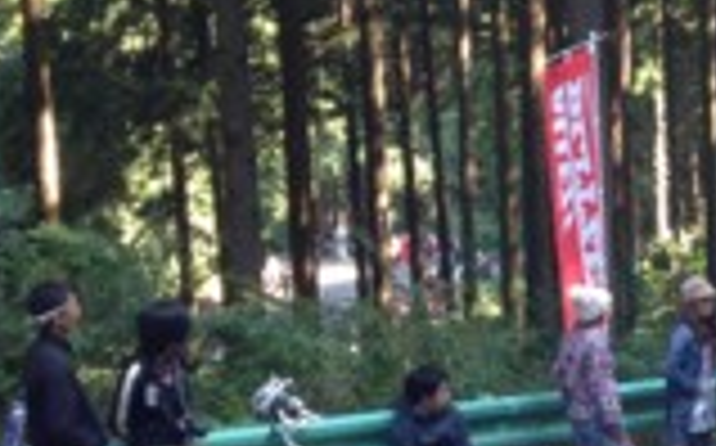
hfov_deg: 18.4
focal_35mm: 105
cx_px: 937
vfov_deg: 12.4
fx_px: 2047
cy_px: 117
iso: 64
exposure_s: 1/60
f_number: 2.4
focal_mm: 4.28
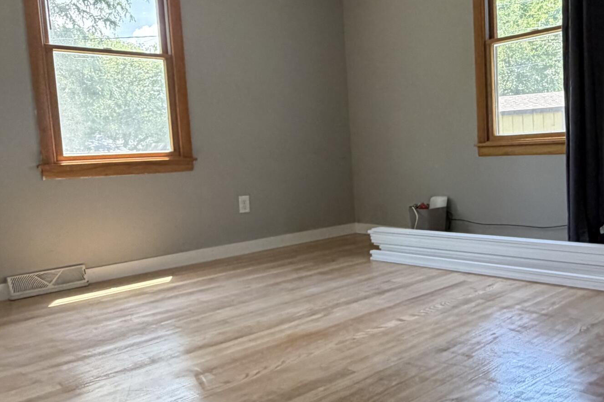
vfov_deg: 39.9
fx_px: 553
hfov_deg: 55.7
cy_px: 198
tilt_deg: -4.9
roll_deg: +3.5
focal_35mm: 33
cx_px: 414
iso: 250
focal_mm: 2.22
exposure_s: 1/121
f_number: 2.2
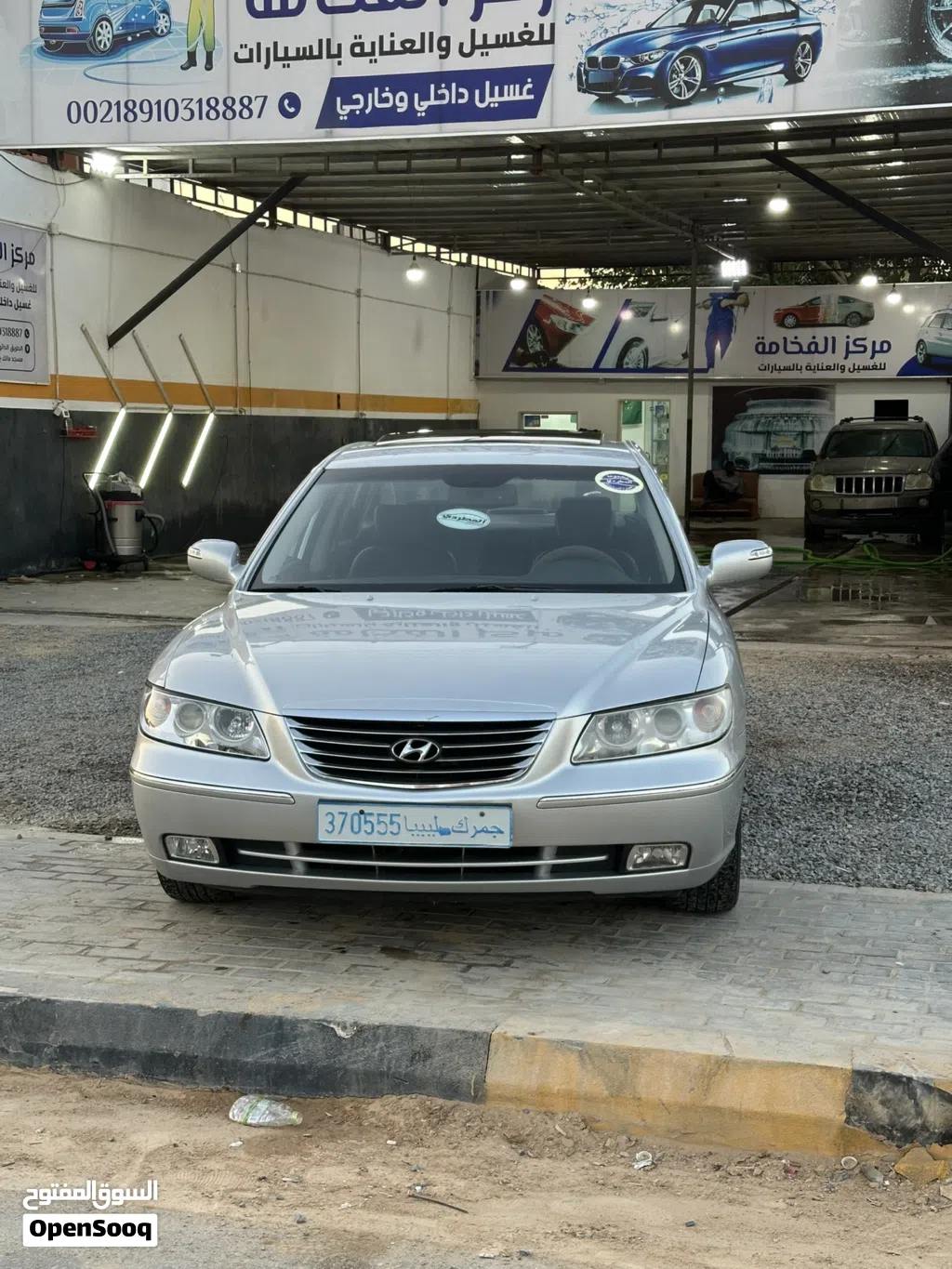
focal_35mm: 48
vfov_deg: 39.7
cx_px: 476
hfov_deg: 30.3
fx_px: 1760
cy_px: 634
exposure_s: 1/100
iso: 50
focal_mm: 6.86
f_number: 1.78
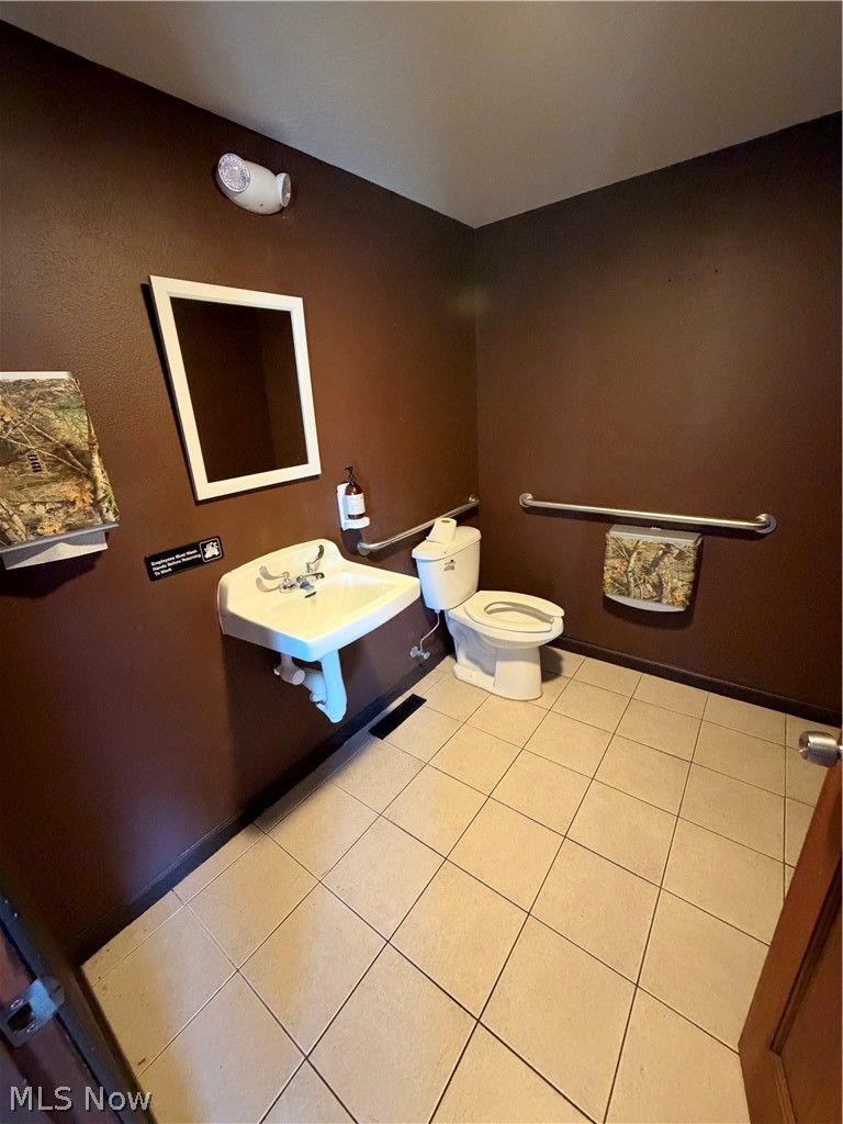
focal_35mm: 14
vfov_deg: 102.1
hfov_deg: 85.7
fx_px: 455
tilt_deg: -19.6
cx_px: 422
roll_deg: +3.1
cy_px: 562
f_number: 2.2
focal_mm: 2.22
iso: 1250
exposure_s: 1/60
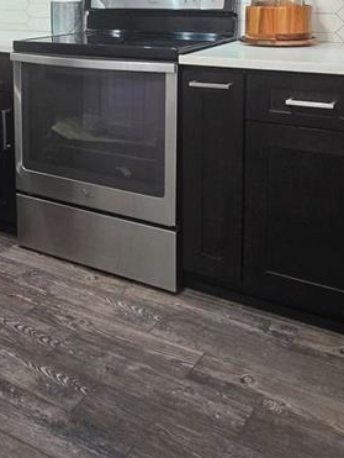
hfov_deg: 33.4
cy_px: 69
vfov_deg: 42.0
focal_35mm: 42
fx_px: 556
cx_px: 68
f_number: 1.9
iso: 250
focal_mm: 2.2
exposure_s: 1/60
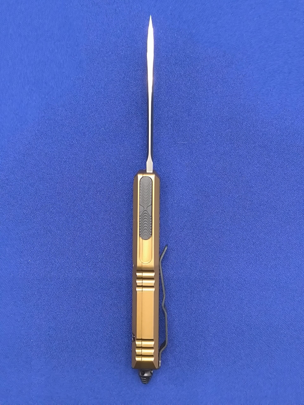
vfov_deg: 41.2
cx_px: 152
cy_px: 202
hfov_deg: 31.5
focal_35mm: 46
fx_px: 539
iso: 1000
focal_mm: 6.14
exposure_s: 1/50
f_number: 1.65
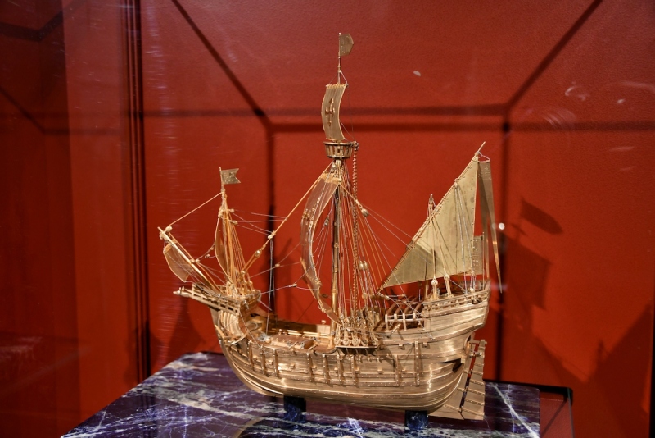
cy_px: 219
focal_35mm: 36
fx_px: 655
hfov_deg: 53.1
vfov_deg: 36.9
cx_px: 328
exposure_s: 1/80
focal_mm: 24
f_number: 4.5
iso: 2000
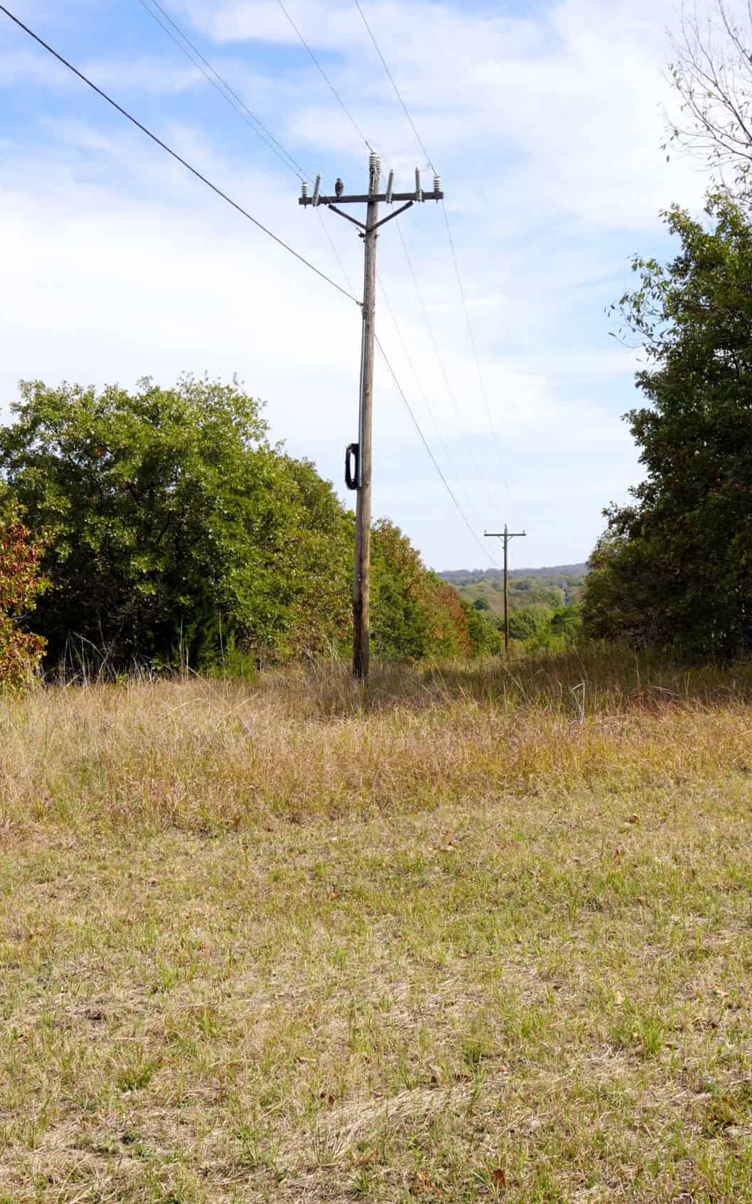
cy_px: 603
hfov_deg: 28.0
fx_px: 1508
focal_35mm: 46
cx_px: 381
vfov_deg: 43.5
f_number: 9
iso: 100
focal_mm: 20
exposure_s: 1/125
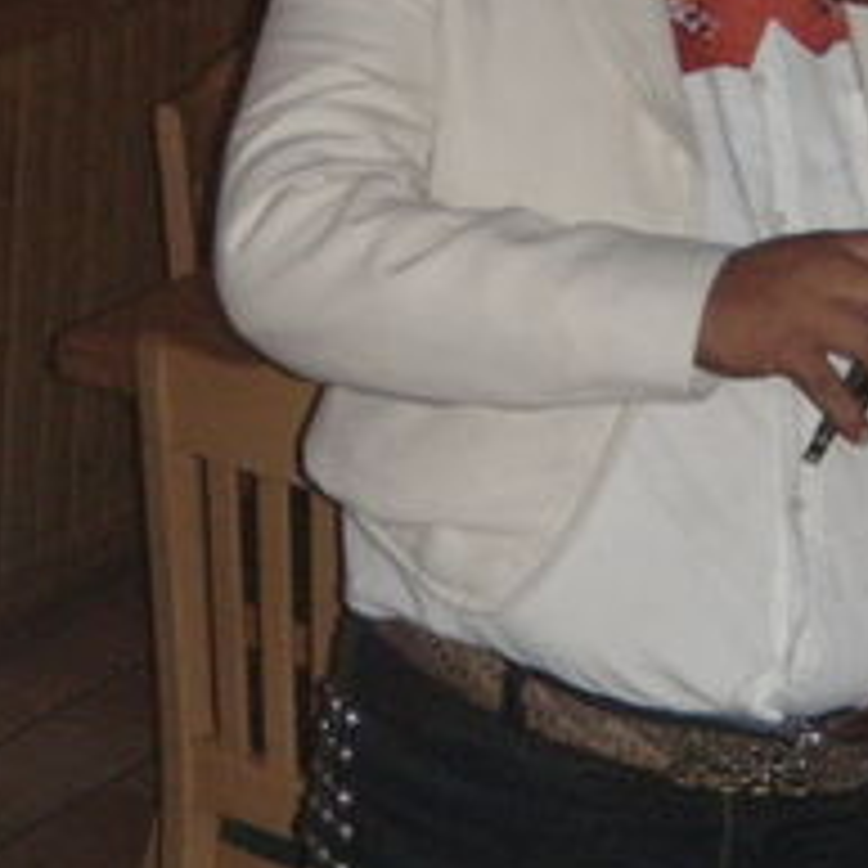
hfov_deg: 9.3
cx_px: 252
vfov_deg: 9.3
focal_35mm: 188
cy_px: 387
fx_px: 5333
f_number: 4.5
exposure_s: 1/50
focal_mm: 11.45
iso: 320
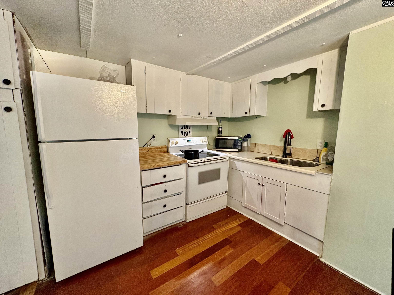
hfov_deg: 102.1
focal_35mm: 14
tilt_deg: -6.8
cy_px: 148
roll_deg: -0.1
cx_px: 197
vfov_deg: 85.7
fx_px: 159
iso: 400
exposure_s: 1/60
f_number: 2.2
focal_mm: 2.22
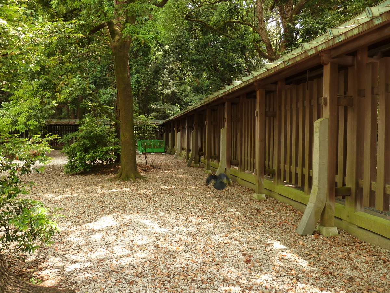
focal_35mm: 25
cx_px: 195
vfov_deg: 54.9
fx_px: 282
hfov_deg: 69.4
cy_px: 146
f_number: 3.3
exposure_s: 1/50
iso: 125
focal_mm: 4.1
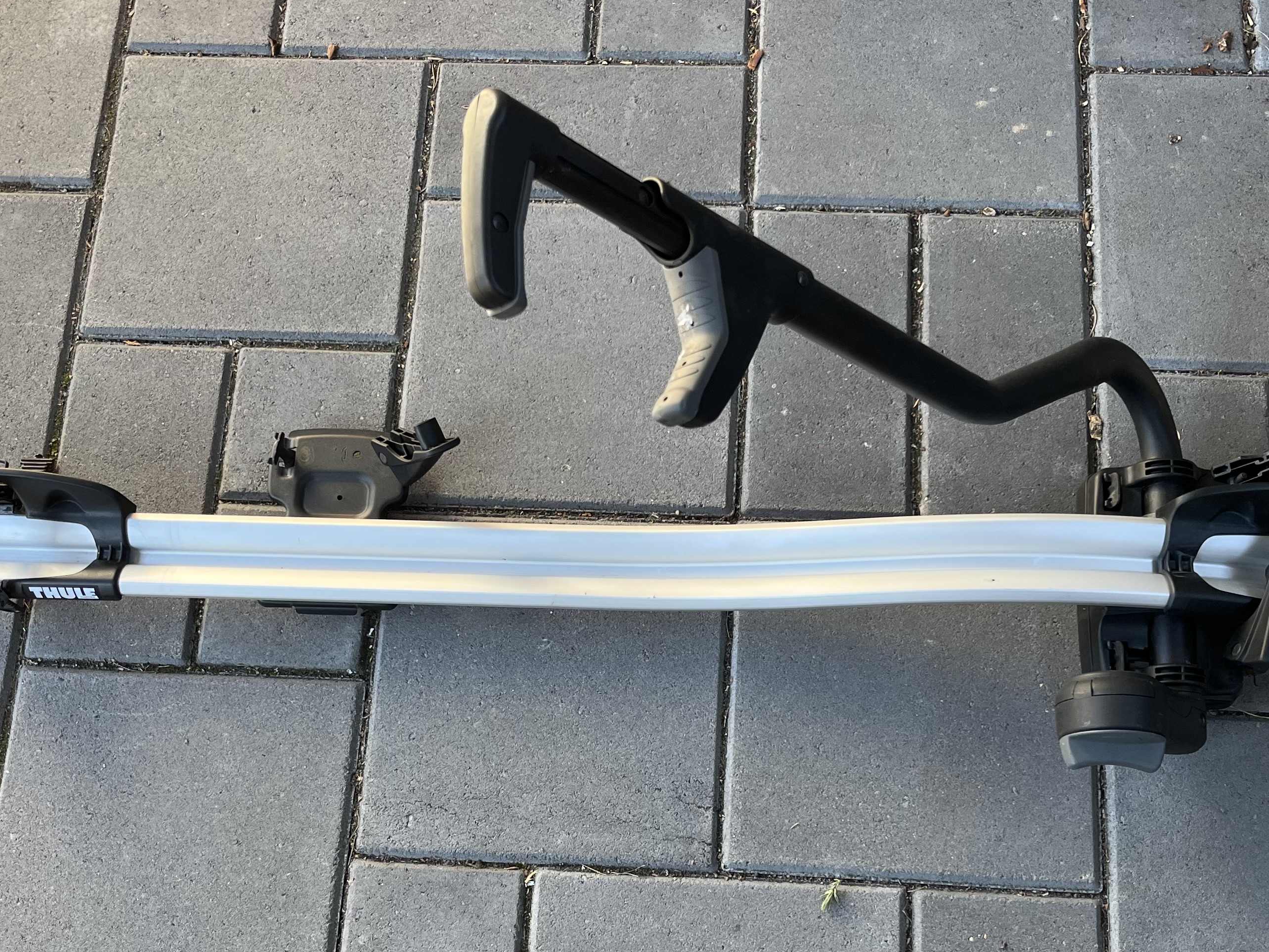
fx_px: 1503
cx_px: 626
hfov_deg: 45.8
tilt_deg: -73.1
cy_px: 619
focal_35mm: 41
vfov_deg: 34.9
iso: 64
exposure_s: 1/122
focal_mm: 5.1
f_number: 1.6
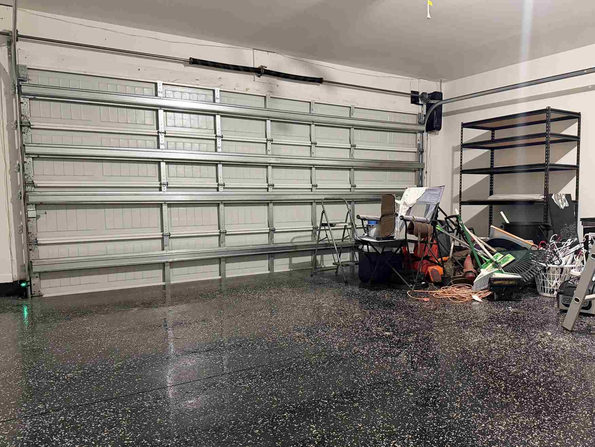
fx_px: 481
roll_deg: +0.0
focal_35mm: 28
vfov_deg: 49.7
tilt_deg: -4.8
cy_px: 239
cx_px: 342
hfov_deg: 63.1
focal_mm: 6.76
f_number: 1.78
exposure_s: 1/30
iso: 800
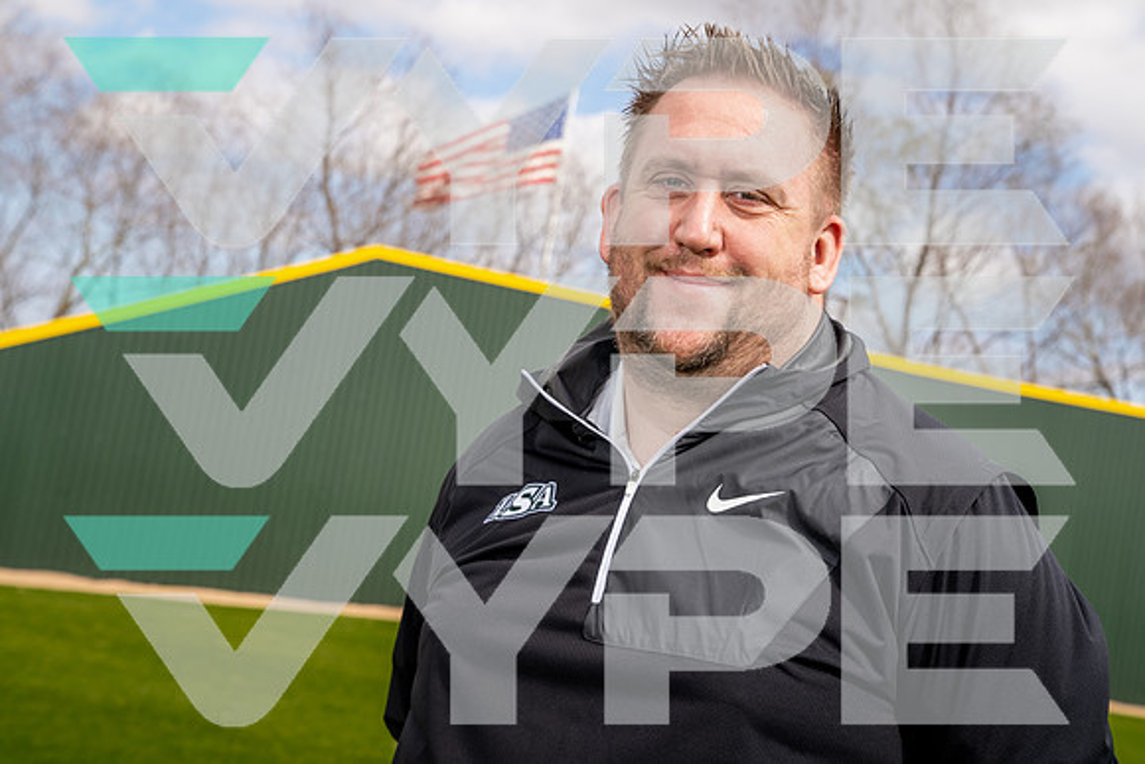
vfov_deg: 22.0
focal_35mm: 62
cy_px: 394
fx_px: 1968
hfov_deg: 32.4
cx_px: 590
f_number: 8
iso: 100
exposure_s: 1/125
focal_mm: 60
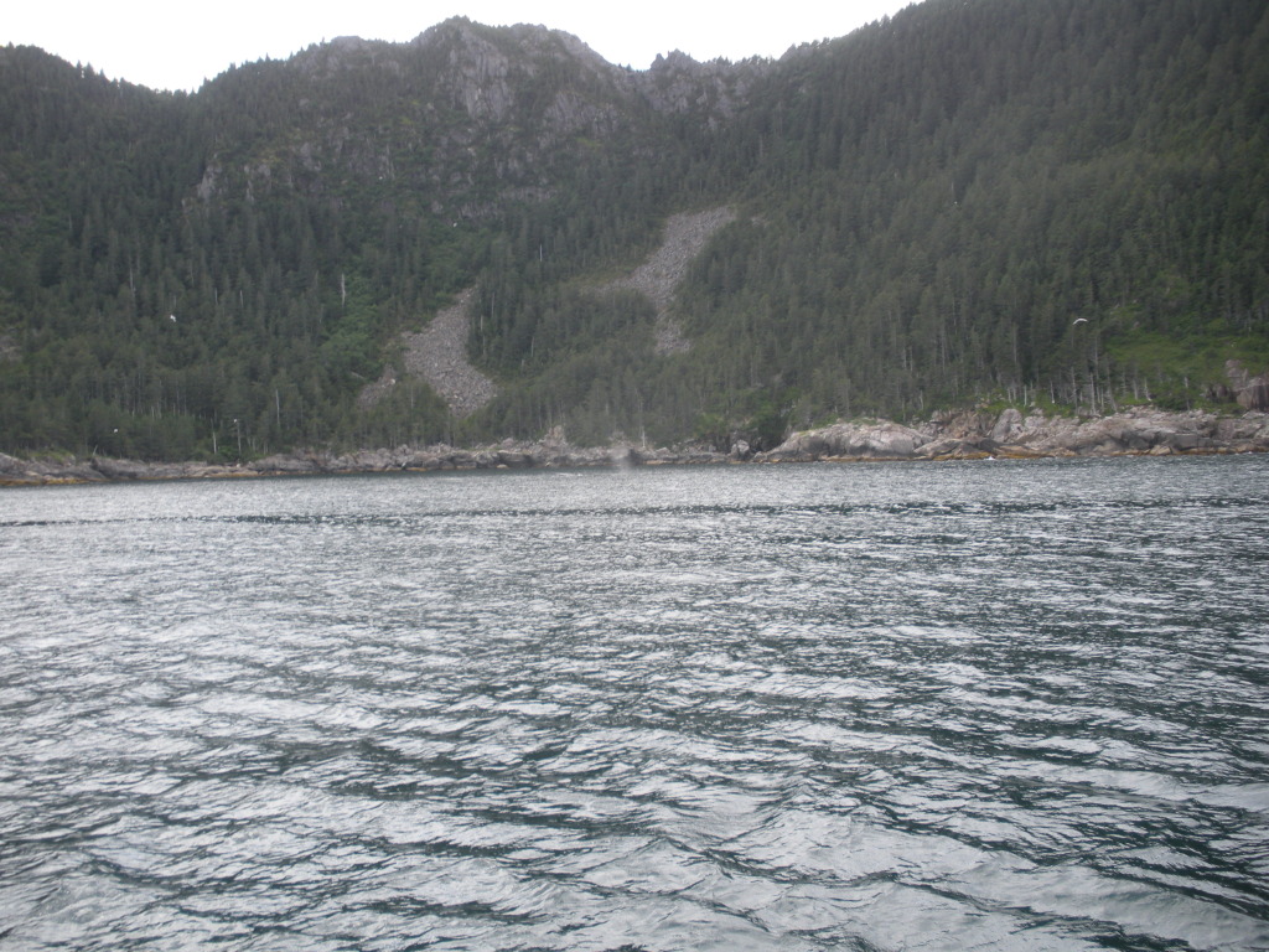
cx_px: 634
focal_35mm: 36
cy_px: 476
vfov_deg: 39.7
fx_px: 1320
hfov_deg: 51.4
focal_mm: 6.3
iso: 64
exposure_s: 1/250
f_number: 3.5
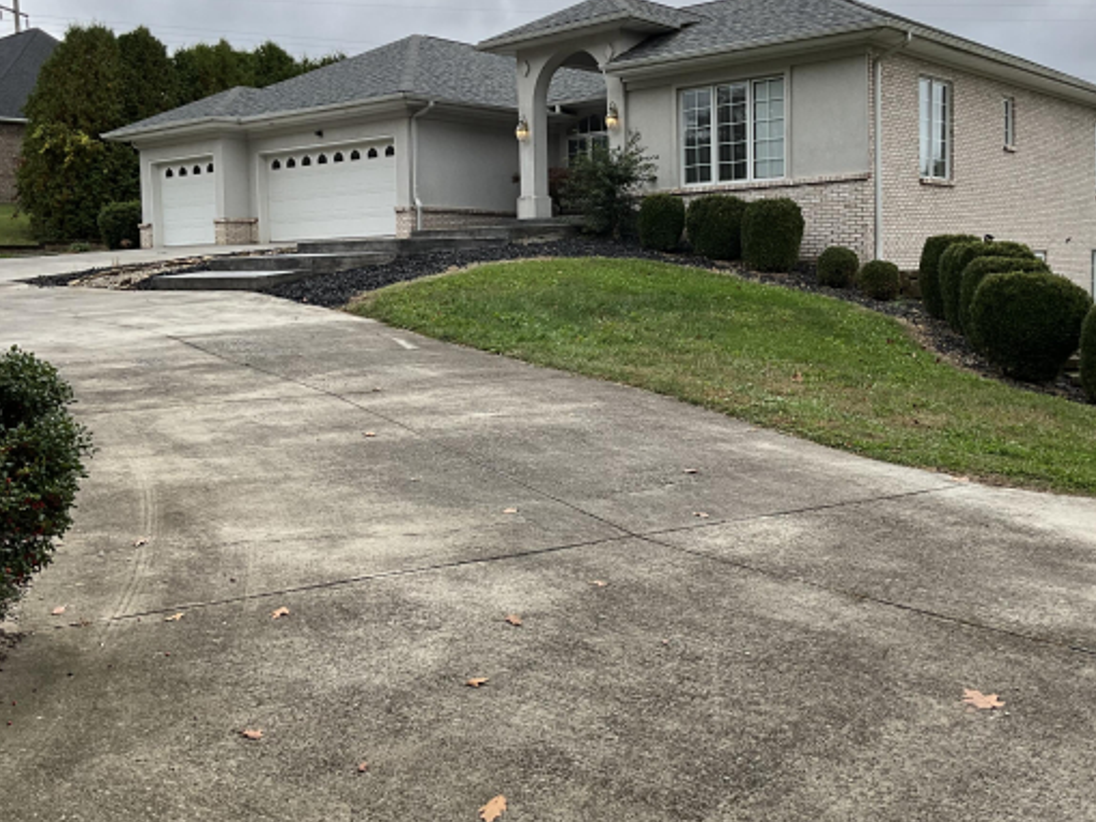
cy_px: 342
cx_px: 587
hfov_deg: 48.9
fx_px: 1203
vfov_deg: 37.6
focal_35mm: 38
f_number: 1.8
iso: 25
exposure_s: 1/842
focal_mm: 3
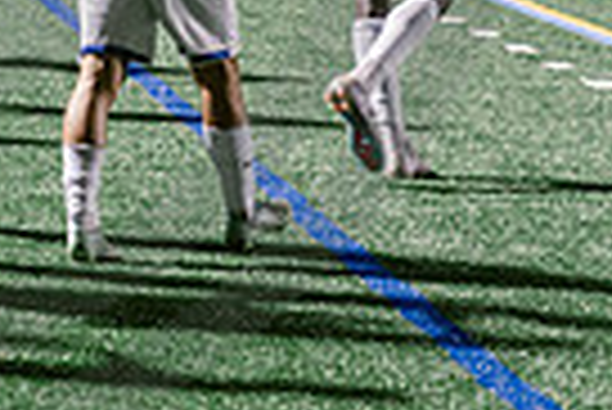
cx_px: -243
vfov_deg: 4.6
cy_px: -291
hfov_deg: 6.8
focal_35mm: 298
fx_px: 5071
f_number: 3.5
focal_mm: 70
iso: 2500
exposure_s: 1/125
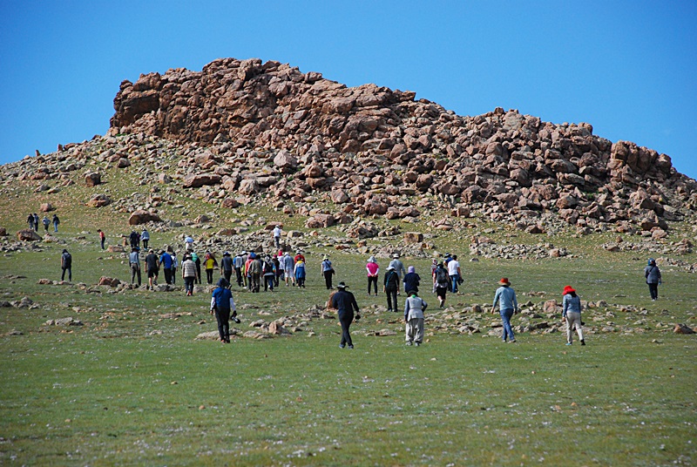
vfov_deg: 8.7
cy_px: 234
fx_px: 3054
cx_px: 348
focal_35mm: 158
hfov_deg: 13.0
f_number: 5.6
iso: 400
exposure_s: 1/2000
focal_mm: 105
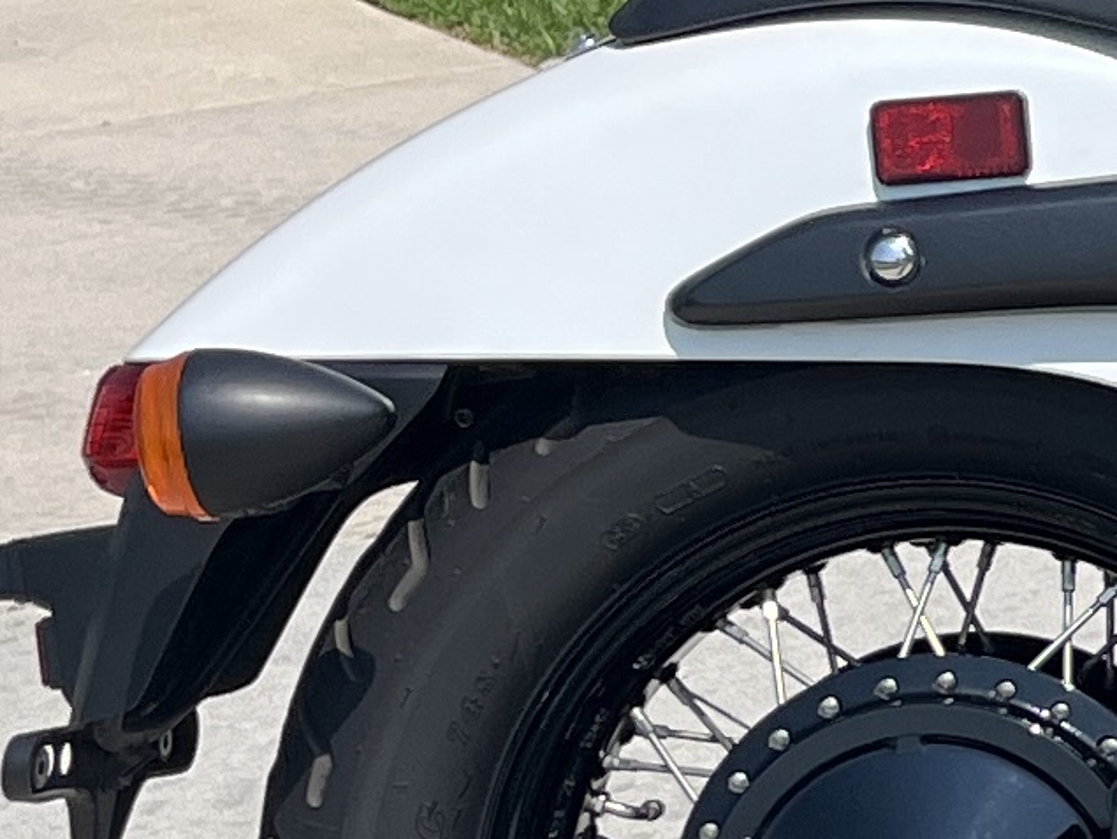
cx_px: 2422
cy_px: 491
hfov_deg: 10.7
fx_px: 5327
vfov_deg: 9.0
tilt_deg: -12.9
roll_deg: +3.1
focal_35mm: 165
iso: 50
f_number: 1.6
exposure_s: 1/5076
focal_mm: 5.1
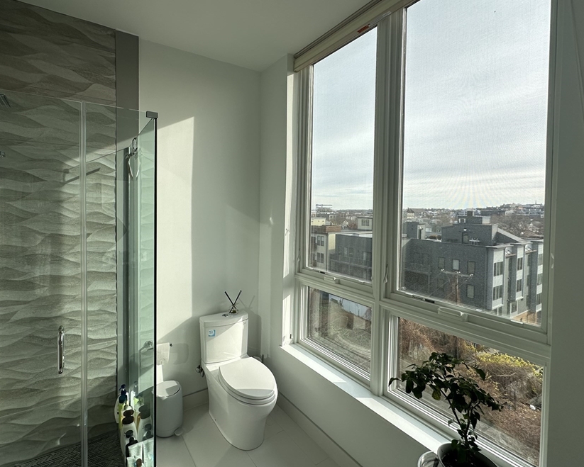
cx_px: 243
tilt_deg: -2.2
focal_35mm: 17
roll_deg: -0.6
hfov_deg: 88.8
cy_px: 215
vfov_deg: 76.9
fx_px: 294
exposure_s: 1/509
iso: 40
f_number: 2.2
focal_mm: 2.22
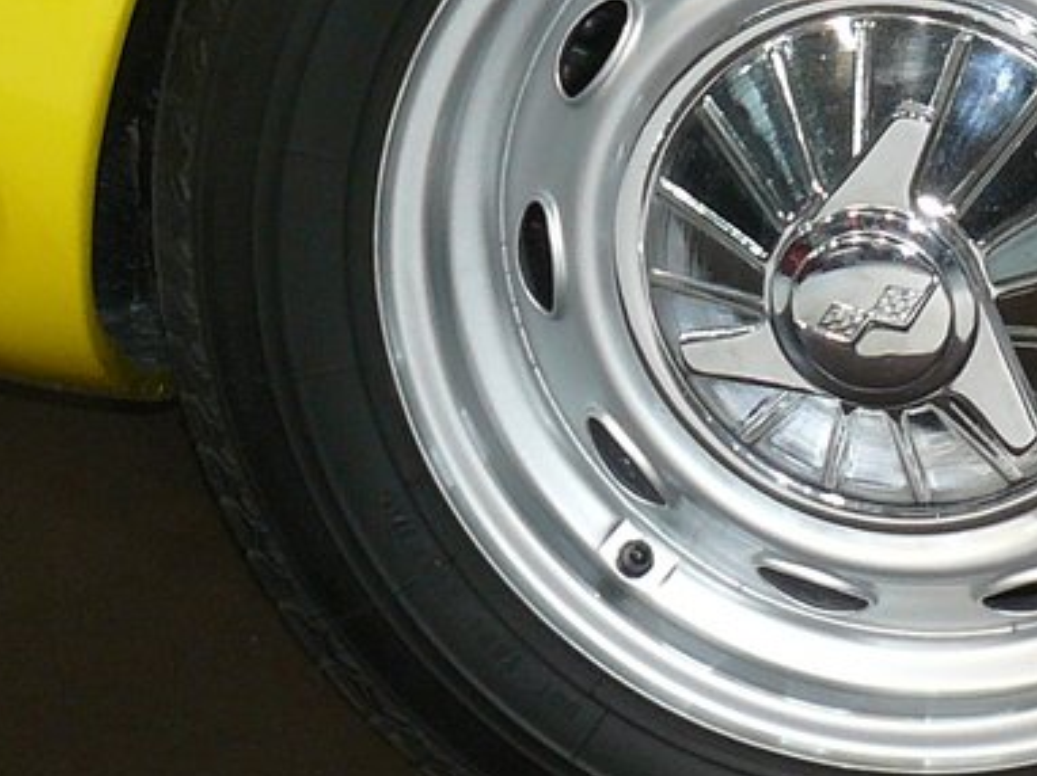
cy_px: -76
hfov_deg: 7.3
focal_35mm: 271
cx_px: 825
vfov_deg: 5.5
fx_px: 8113
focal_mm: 11.2
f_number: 3.2
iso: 125
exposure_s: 1/40
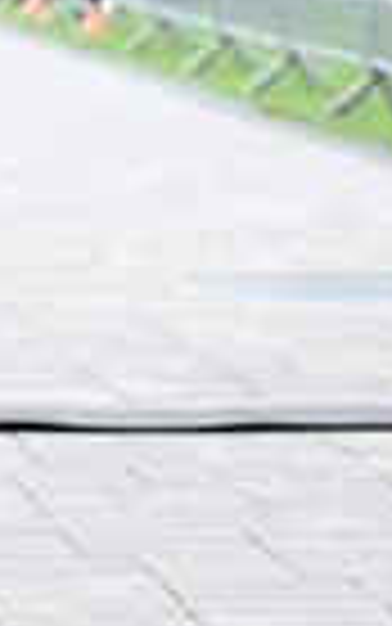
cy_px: -9
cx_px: -164
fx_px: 4815
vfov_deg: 7.4
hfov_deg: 4.6
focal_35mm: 282
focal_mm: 70
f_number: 2.8
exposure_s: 1/1250
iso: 1600
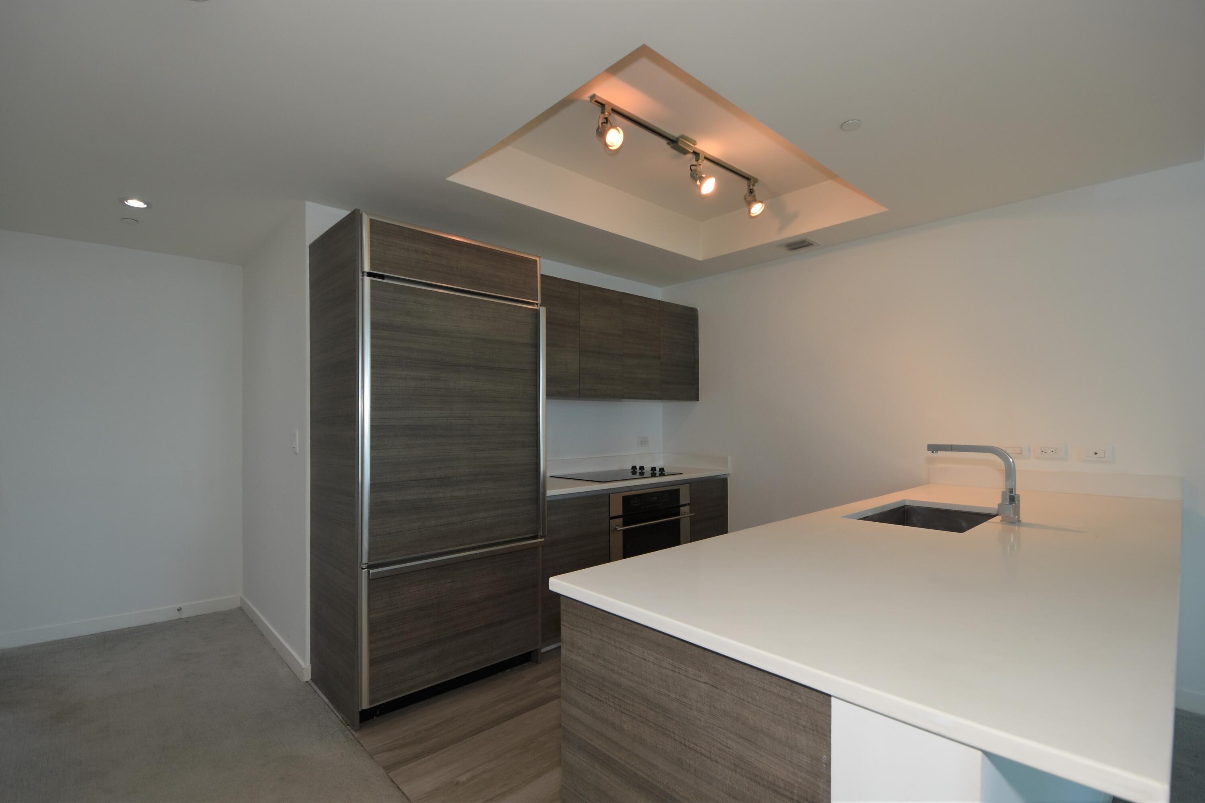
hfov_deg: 100.4
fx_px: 502
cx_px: 602
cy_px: 402
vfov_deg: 77.3
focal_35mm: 15
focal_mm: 10
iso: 200
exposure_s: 1/60
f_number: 5
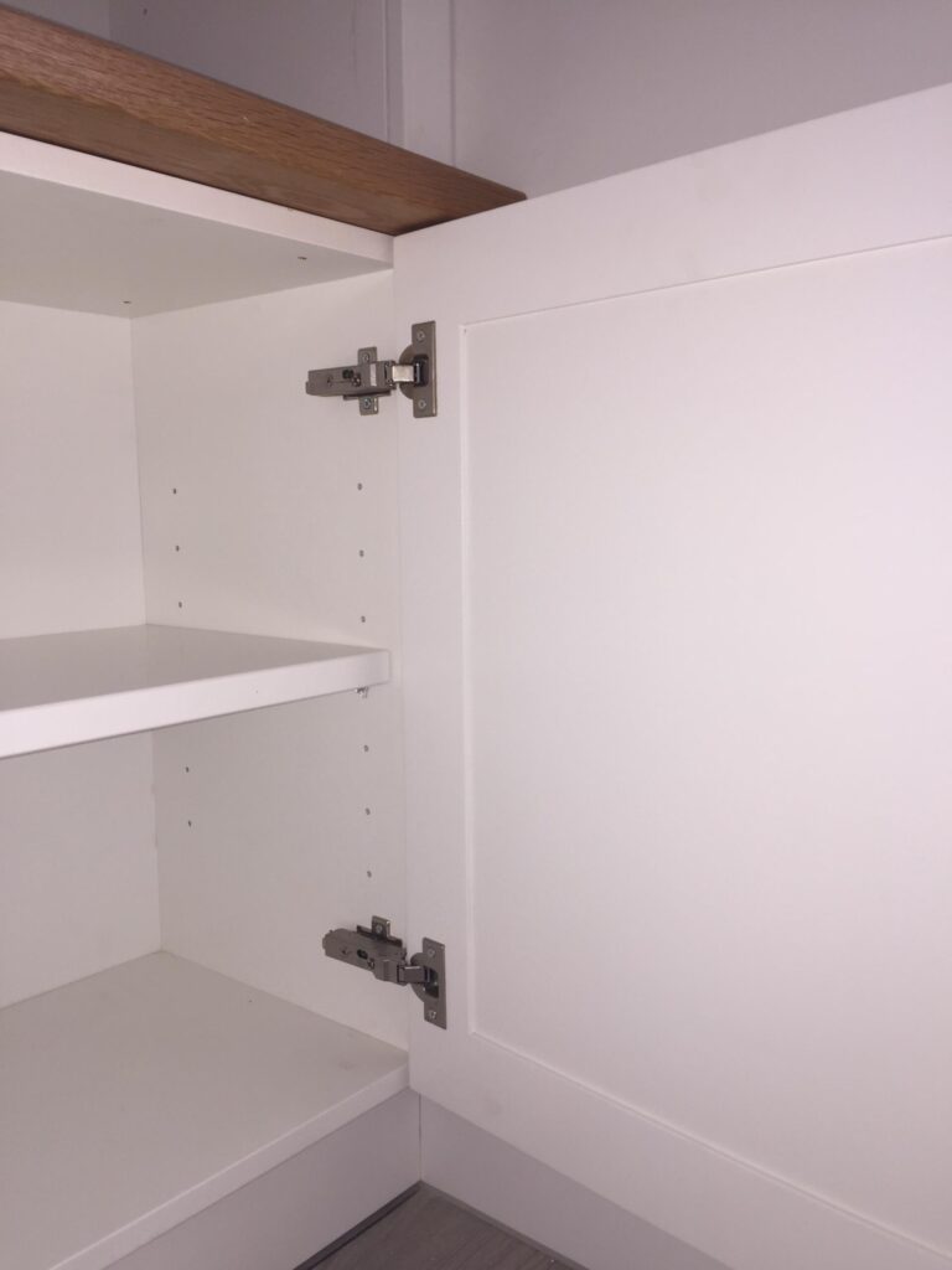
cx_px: 476
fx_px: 1063
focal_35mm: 29
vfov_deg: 61.7
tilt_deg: -4.7
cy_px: 635
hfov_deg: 48.2
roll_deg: +1.0
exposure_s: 1/39
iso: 32
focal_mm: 4.15
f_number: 2.2
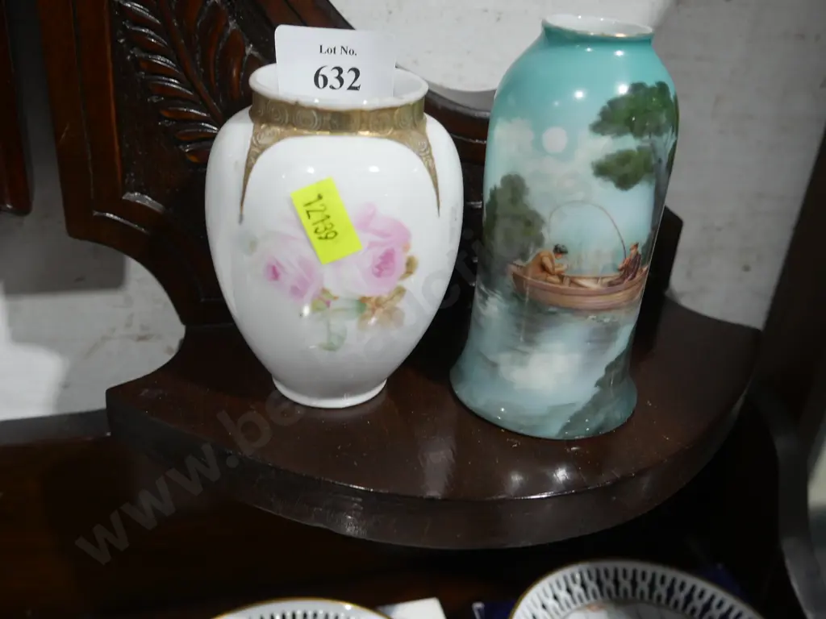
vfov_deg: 39.7
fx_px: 859
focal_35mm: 36
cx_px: 413
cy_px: 310
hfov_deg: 51.4
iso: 400
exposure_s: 1/60
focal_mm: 18
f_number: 4
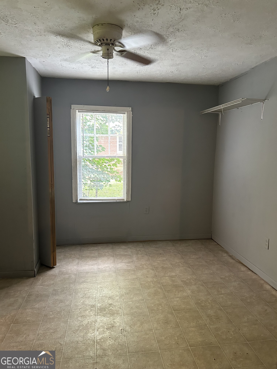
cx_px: 138
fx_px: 277
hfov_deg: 53.1
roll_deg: -0.5
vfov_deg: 67.3
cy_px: 184
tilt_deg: -7.7
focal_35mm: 26
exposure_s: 1/60
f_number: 1.5
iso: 400
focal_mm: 5.7
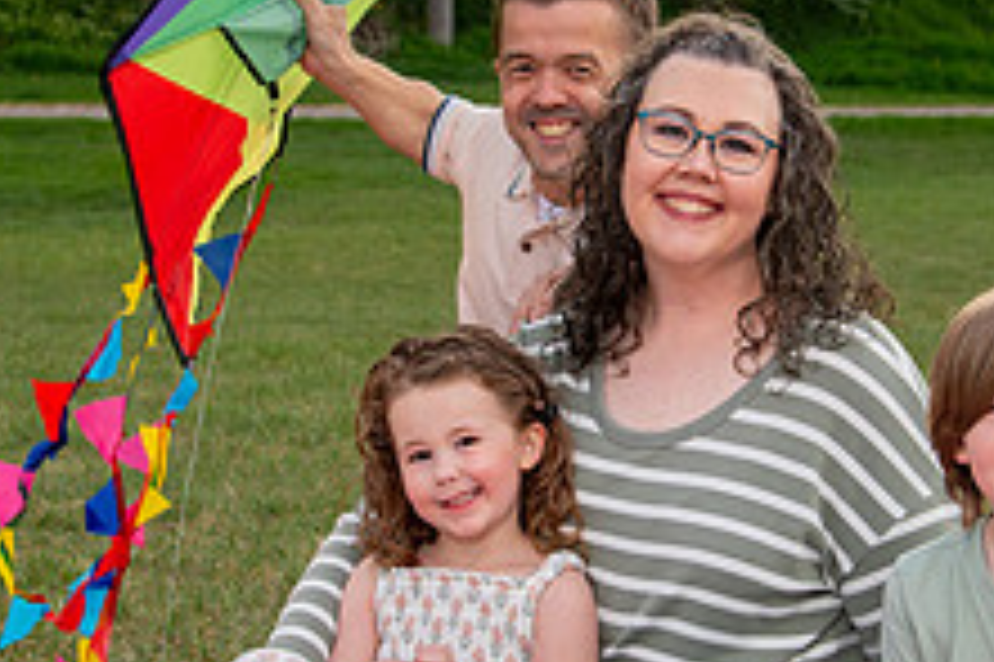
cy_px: 304
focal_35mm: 116
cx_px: 587
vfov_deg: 11.8
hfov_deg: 17.6
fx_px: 3200
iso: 200
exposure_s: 1/200
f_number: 5
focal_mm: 38
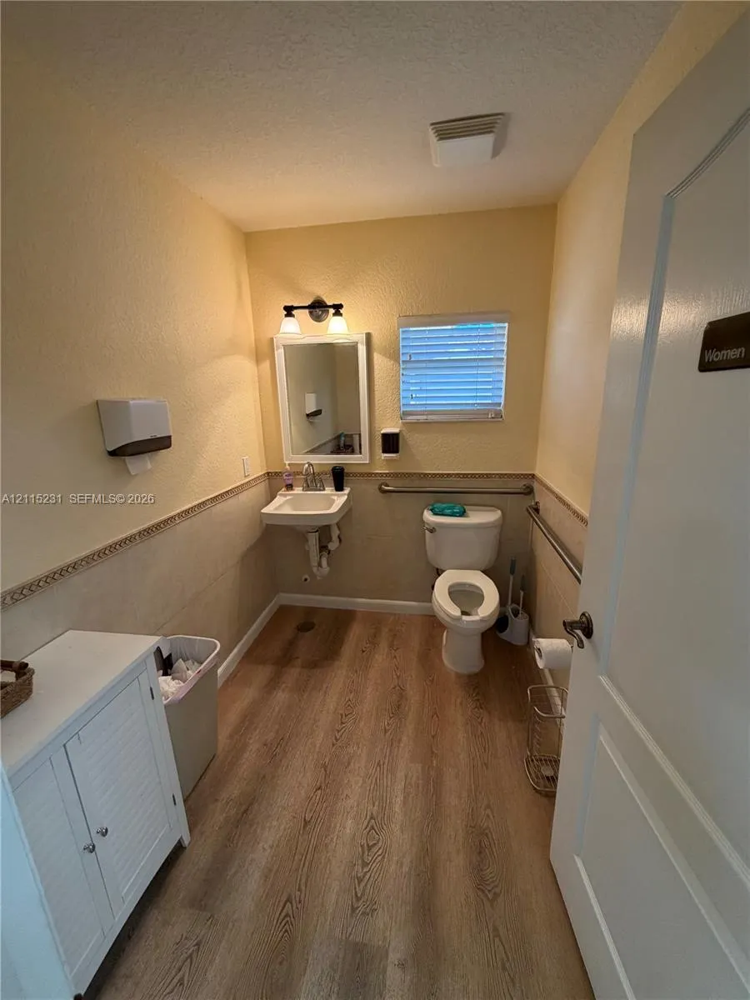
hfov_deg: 85.7
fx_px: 404
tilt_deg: -15.3
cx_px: 375
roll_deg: +0.2
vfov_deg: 102.1
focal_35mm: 14
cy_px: 500
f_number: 2.2
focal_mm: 2.22
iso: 160
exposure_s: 1/60
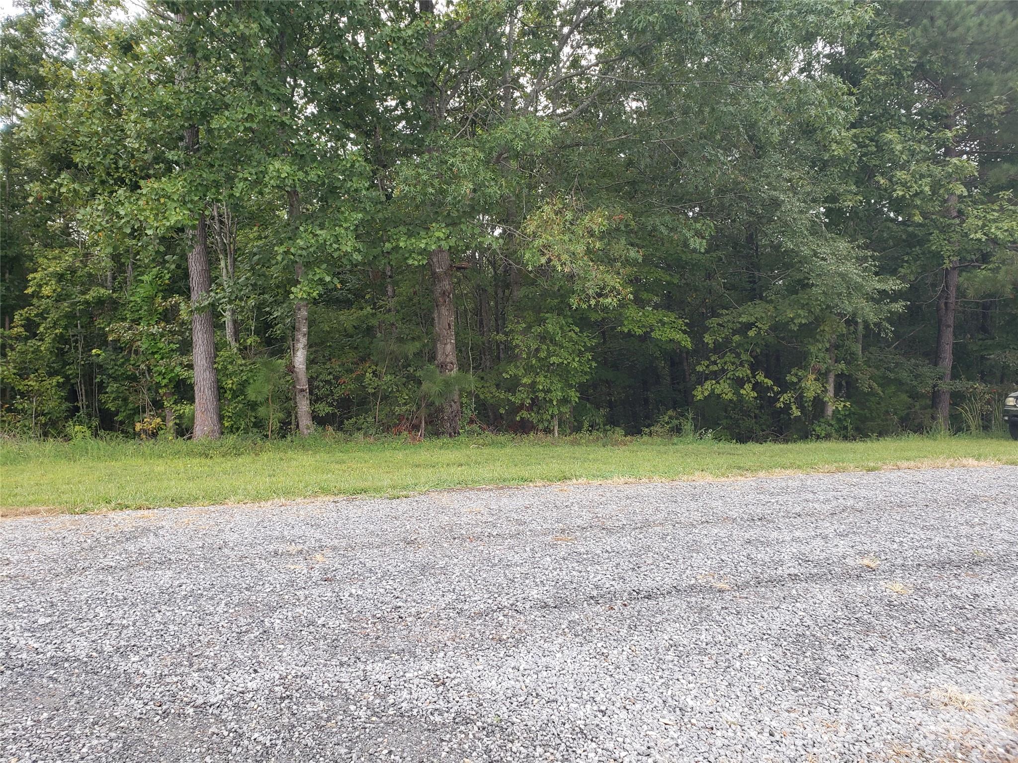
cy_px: 382
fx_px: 765
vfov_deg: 53.1
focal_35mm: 26
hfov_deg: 67.3
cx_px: 509
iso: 100
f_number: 2.4
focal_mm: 4.3
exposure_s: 1/120
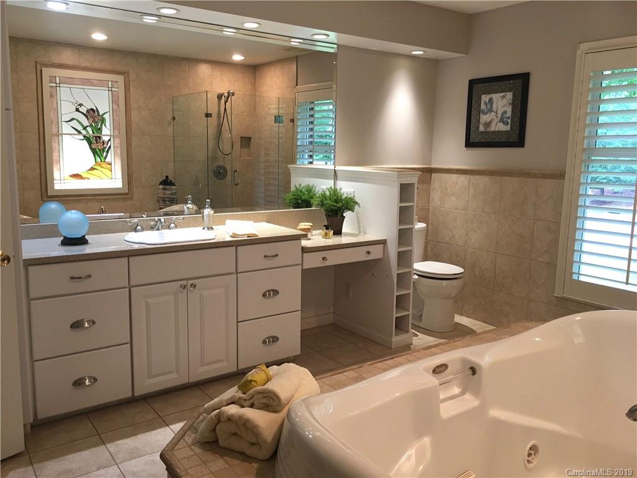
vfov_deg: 48.2
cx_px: 318
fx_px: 534
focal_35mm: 29
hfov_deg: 61.7
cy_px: 239
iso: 40
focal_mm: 4.15
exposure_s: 1/15
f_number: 2.2
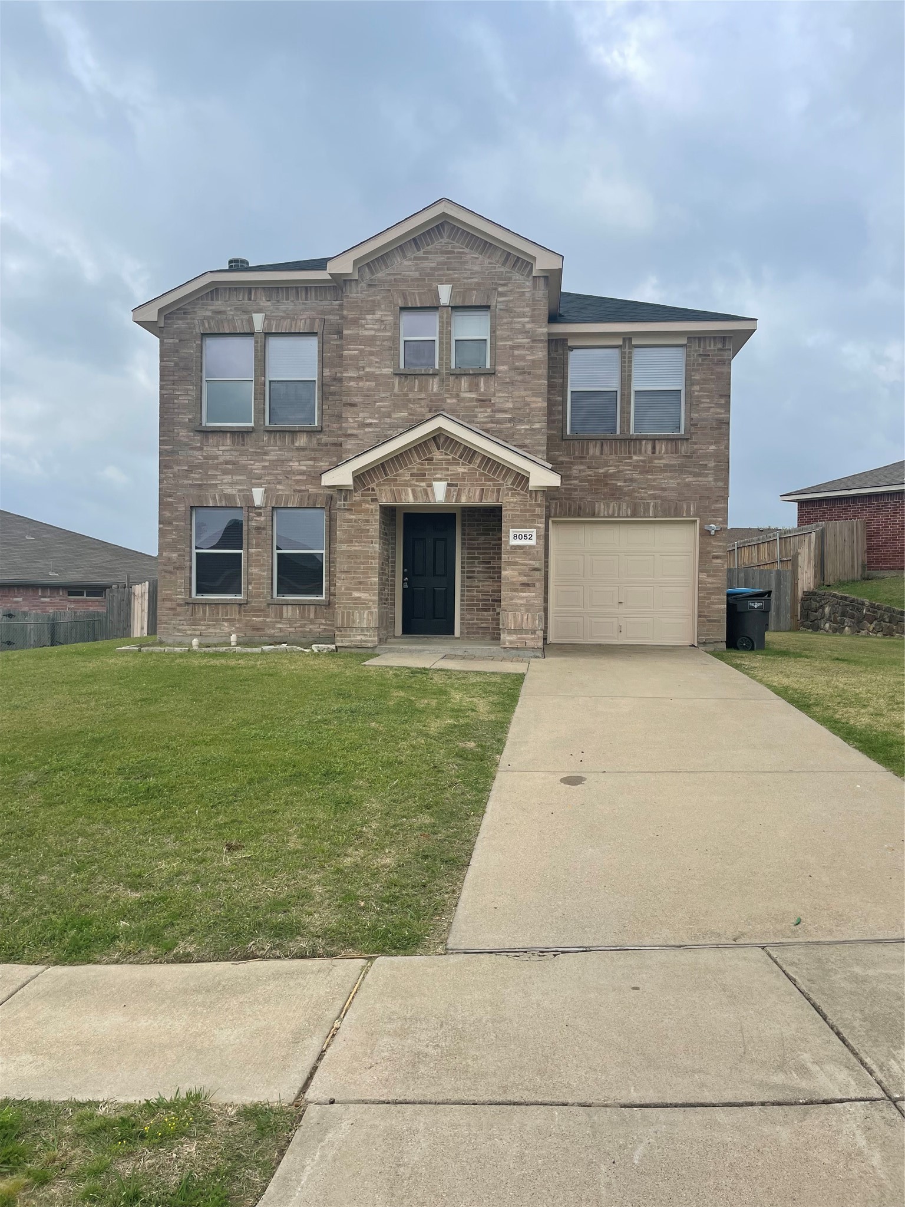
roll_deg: -0.8
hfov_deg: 53.1
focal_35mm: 26
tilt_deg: +0.3
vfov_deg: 67.3
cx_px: 452
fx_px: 906
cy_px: 604
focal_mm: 4.2
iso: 32
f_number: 1.6
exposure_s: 1/2020
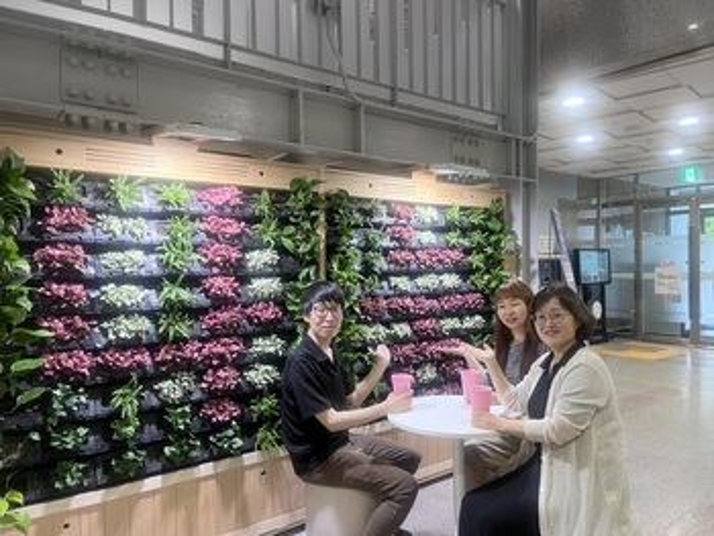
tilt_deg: -0.7
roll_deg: +0.8
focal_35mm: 26
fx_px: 537
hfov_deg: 67.3
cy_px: 268
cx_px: 357
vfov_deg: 53.1
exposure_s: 1/60
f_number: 1.6
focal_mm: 5.1
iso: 125
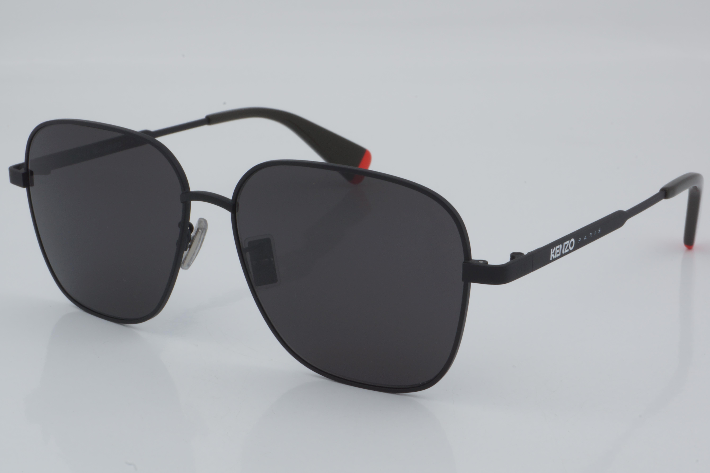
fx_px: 1479
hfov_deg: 27.0
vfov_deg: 18.2
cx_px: 355
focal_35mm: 75
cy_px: 236
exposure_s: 1/4
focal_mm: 50
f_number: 32
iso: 100
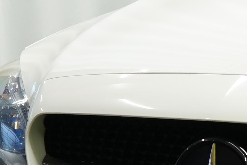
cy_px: 49
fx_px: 2757
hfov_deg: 5.0
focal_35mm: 402
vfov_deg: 3.4
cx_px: 632
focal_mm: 58
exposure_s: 1/15
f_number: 6.3
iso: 500
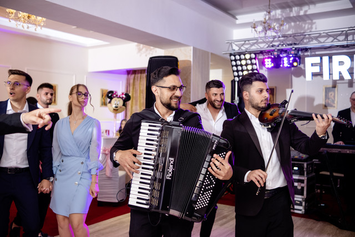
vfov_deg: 37.9
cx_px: 178
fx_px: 345
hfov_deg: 54.4
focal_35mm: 35
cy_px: 118
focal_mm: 23
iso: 1000
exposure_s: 1/200
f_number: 2
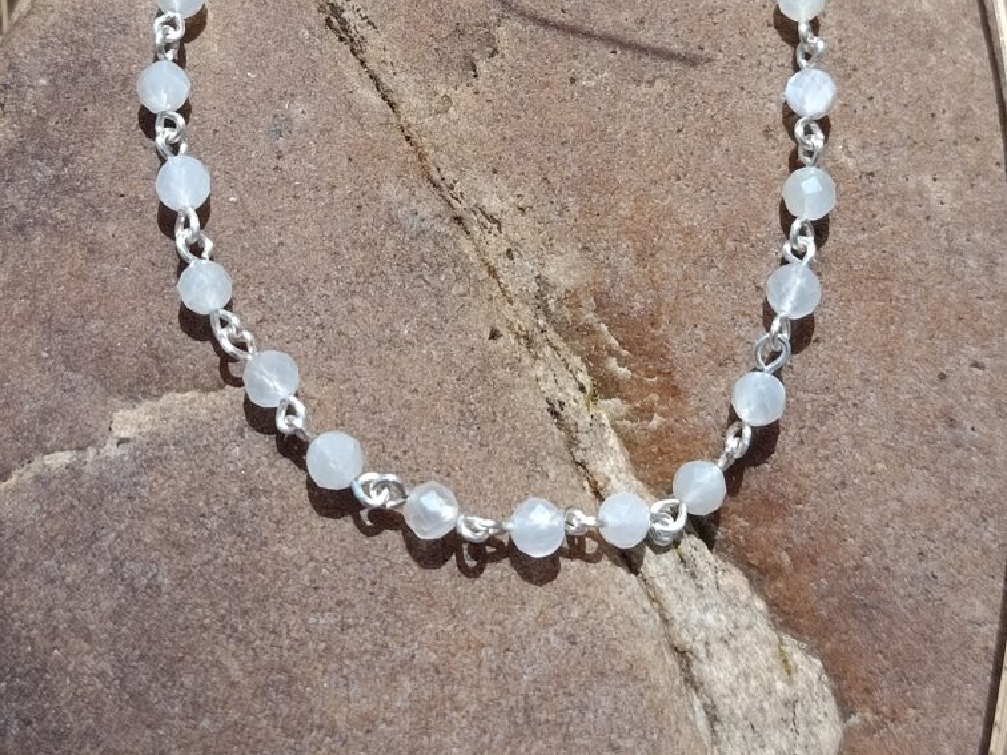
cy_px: 111
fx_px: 1891
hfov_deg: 29.8
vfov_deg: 22.2
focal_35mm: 65
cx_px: 500
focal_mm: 5.24
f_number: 1.7
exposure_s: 1/522
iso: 50
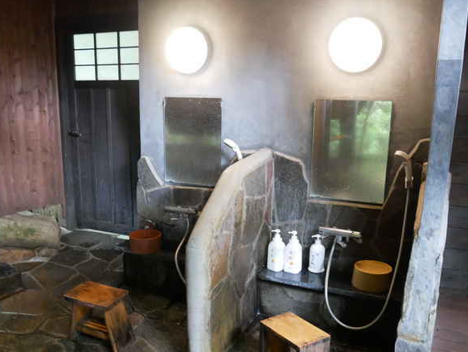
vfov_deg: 42.9
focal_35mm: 33
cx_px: 221
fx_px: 446
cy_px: 201
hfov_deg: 55.3
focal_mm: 12
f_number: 3.5
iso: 3200
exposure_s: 1/30
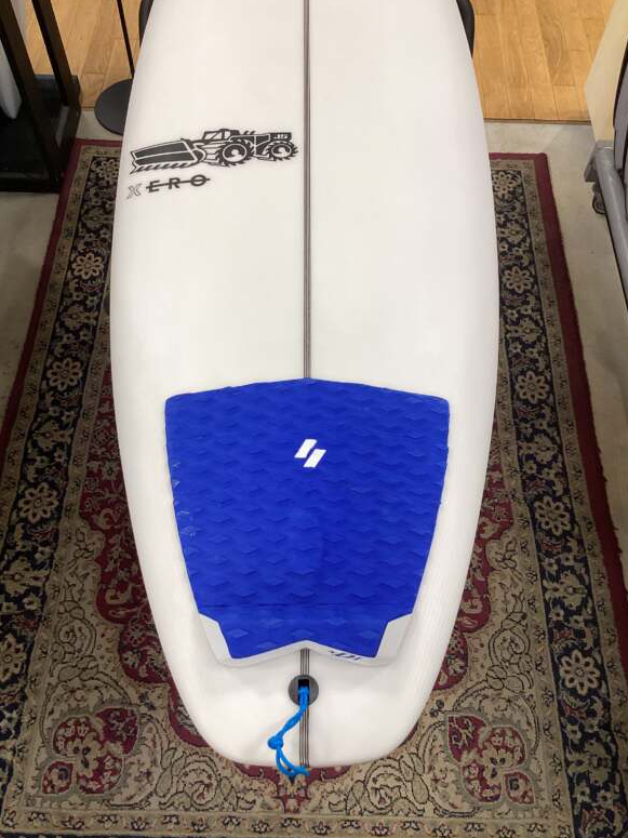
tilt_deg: -59.5
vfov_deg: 56.8
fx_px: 774
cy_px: 412
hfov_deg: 44.1
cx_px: 323
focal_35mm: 32
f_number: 2.4
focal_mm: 3.3
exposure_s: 1/100
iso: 80
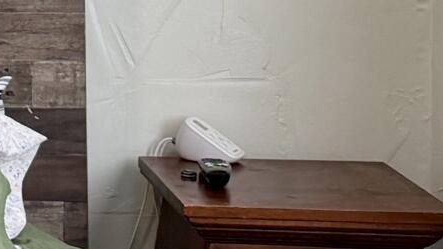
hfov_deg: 10.0
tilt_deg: -2.0
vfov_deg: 6.7
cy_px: -155
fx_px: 2079
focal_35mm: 177
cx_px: -752
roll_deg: +1.1
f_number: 1.78
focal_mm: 6.76
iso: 100
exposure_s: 1/120
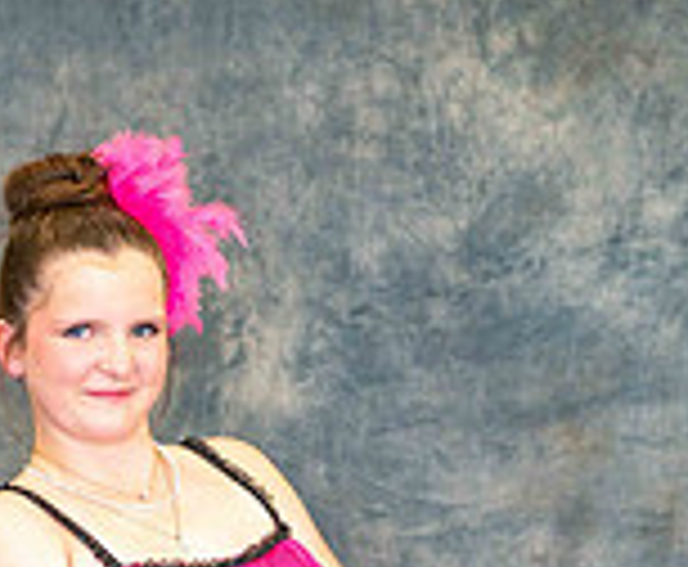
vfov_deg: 4.3
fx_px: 7436
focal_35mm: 361
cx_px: 5
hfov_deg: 5.3
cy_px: 899
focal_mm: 85
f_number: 1.6
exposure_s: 1/250
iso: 1000
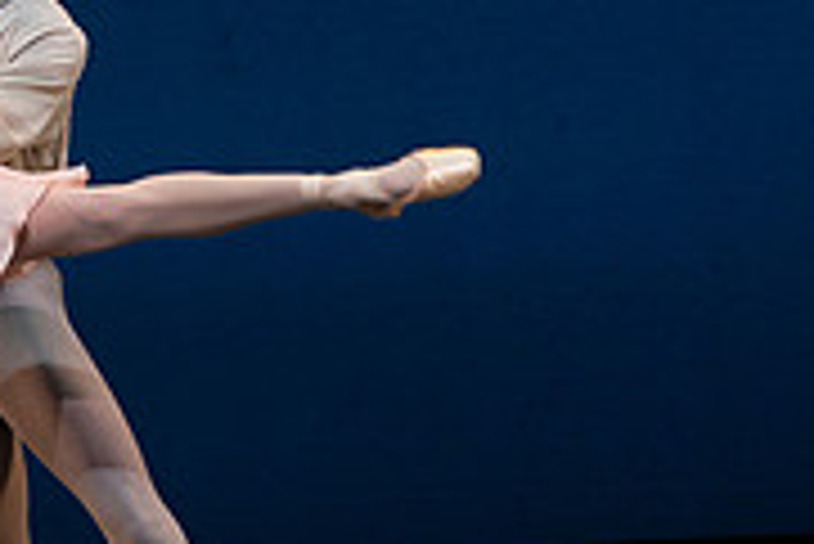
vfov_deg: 2.2
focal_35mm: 640
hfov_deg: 3.2
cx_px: -342
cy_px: 187
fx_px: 14482
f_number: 8
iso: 3200
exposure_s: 1/500
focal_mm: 200
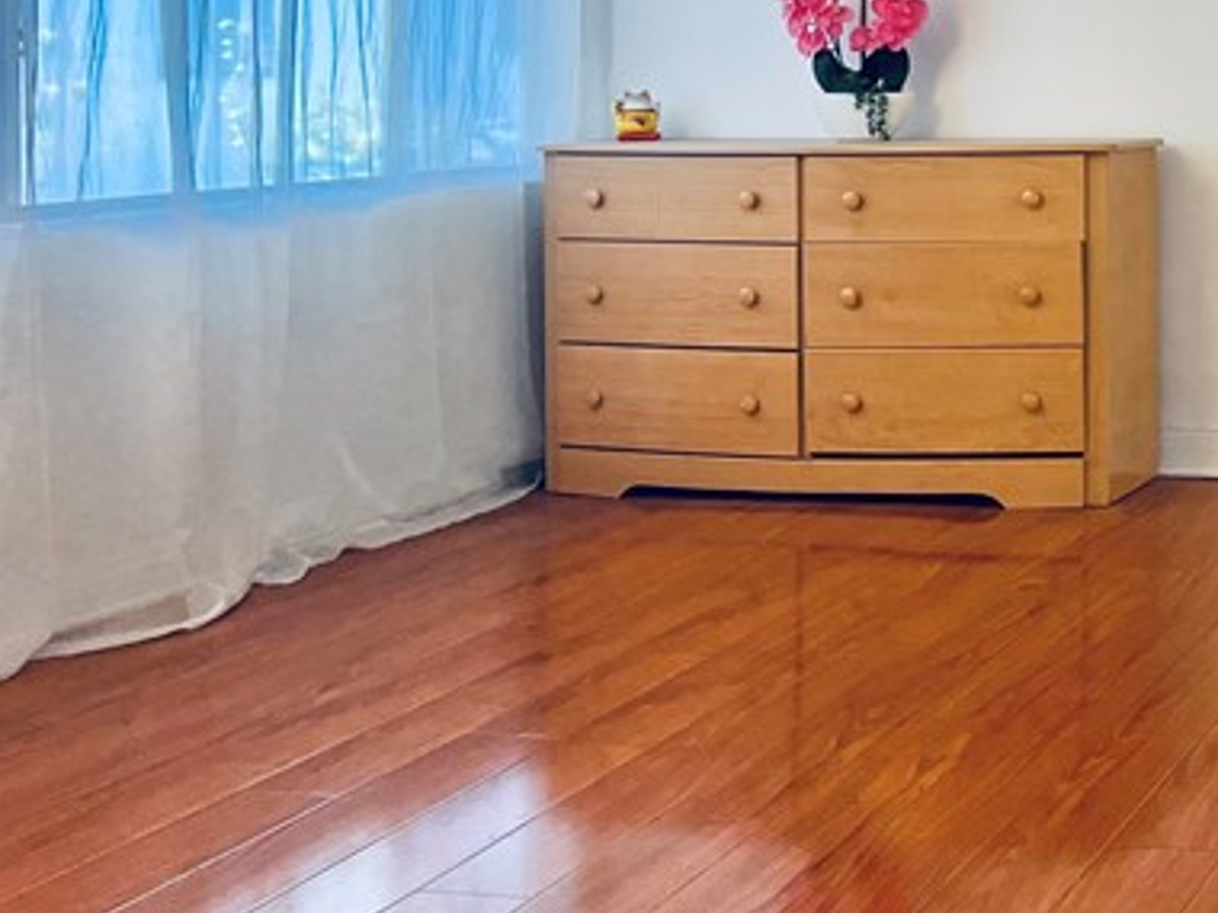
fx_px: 2463
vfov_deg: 20.6
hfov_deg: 25.8
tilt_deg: -0.9
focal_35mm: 70
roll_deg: +0.0
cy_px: 93
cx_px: 1330
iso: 125
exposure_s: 1/120
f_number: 1.5
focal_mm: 5.7
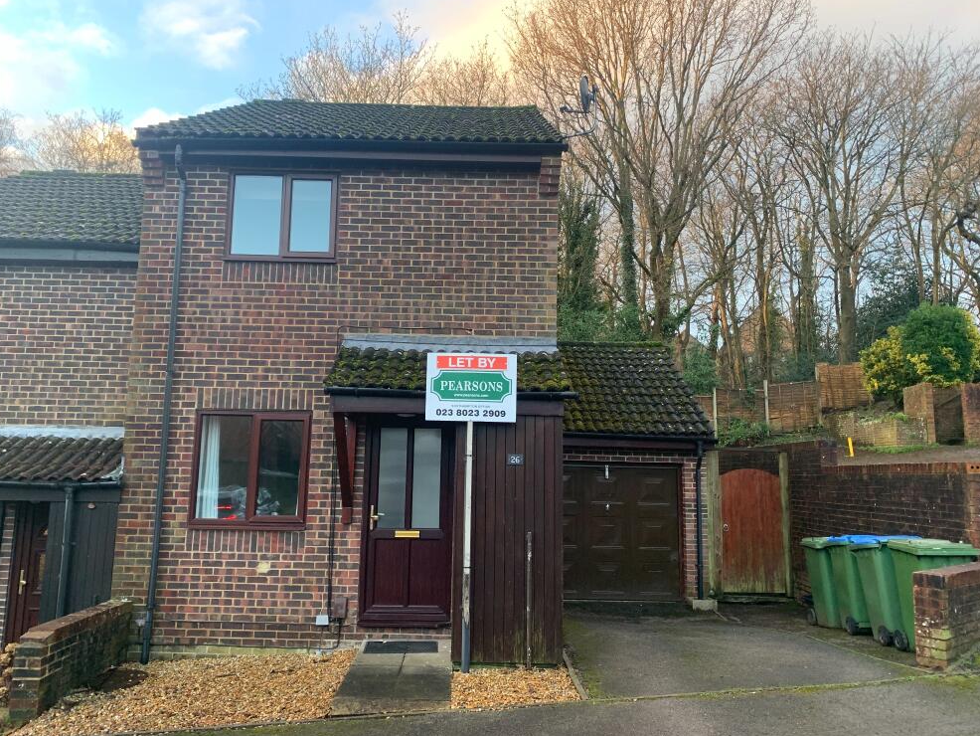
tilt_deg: +8.3
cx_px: 477
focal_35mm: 27
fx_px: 765
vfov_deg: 51.4
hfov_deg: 65.3
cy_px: 358
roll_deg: -1.3
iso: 80
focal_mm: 4.25
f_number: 1.8
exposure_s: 1/121
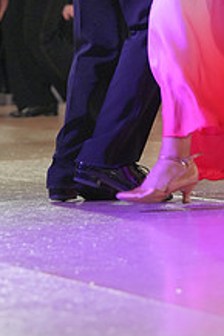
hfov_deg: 4.7
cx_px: 220
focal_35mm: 293
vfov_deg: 7.0
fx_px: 2739
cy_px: -102
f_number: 4
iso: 4000
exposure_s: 1/400
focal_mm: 110
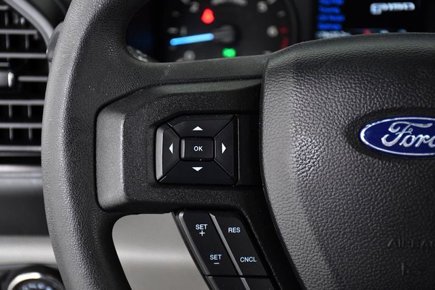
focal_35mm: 84
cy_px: 145
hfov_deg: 24.2
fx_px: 1015
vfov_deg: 16.3
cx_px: 218
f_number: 4.8
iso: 2500
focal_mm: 56
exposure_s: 1/100
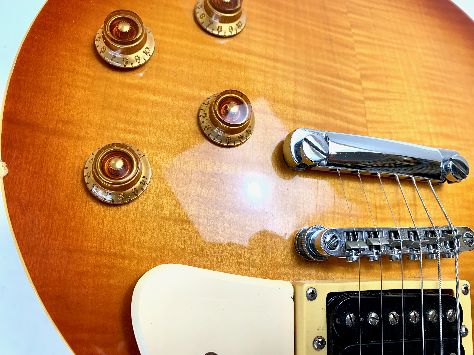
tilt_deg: -84.5
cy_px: 178
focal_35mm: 26
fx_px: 356
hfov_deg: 67.3
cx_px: 237
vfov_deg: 53.1
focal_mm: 4.25
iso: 64
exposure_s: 1/100
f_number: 1.8
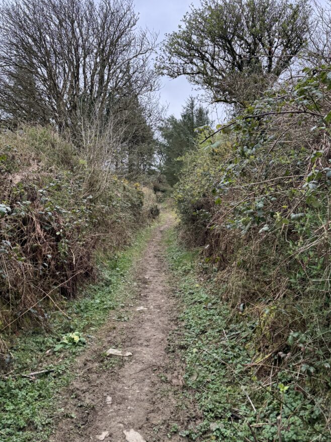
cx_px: 153
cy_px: 222
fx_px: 357
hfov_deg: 49.7
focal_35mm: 28
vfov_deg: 63.5
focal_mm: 6.76
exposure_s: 1/121
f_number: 1.78
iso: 100
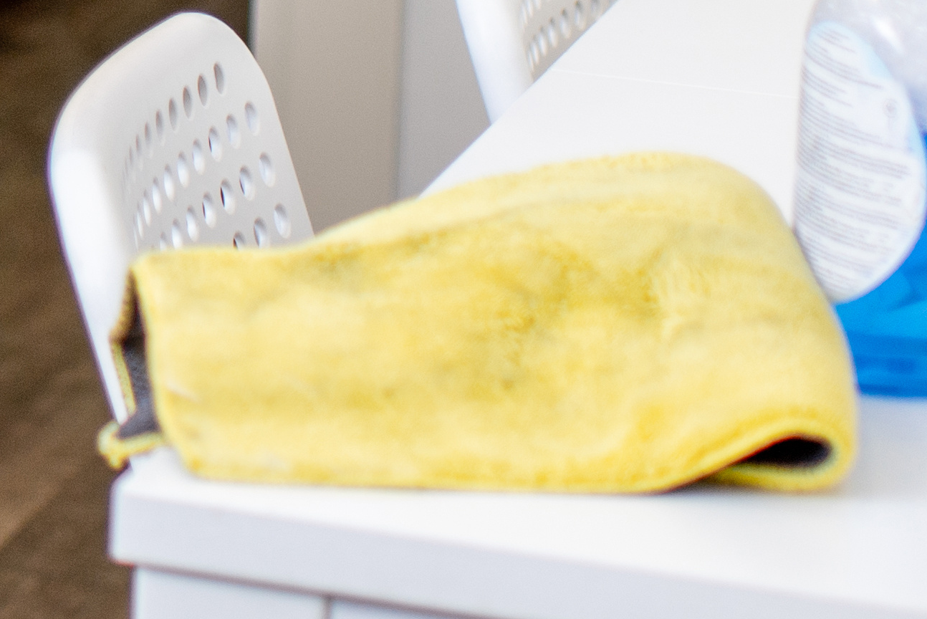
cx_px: -916
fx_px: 5126
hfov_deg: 9.6
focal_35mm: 199
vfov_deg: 6.5
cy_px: -923
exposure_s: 1/160
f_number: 2.2
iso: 200
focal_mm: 35
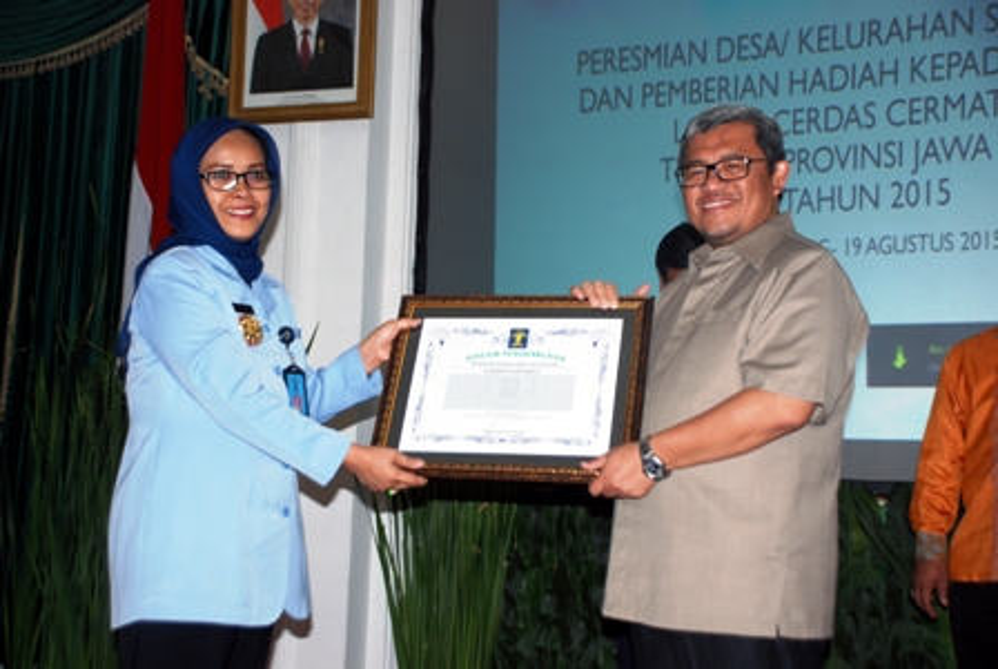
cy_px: 334
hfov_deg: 37.8
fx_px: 1457
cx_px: 499
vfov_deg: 25.8
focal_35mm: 52
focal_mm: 35
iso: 200
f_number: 4.5
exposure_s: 1/60
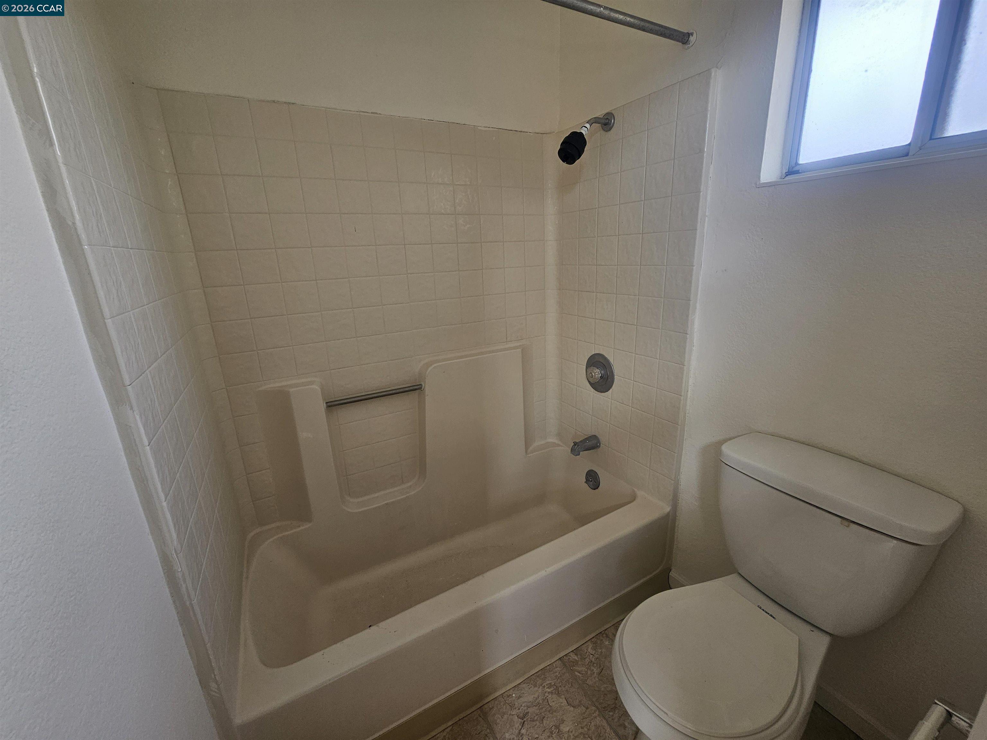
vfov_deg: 89.9
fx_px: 371
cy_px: 370
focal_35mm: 13
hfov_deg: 106.2
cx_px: 494
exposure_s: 1/60
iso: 50
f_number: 2.2
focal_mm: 2.2
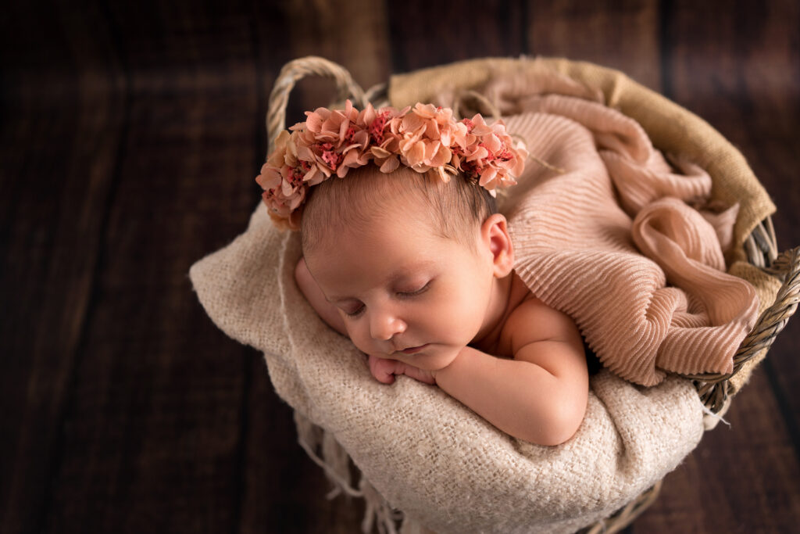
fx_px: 778
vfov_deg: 37.9
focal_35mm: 35
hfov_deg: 54.4
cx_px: 400
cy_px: 267
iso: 100
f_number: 3.5
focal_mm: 35
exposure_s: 1/125
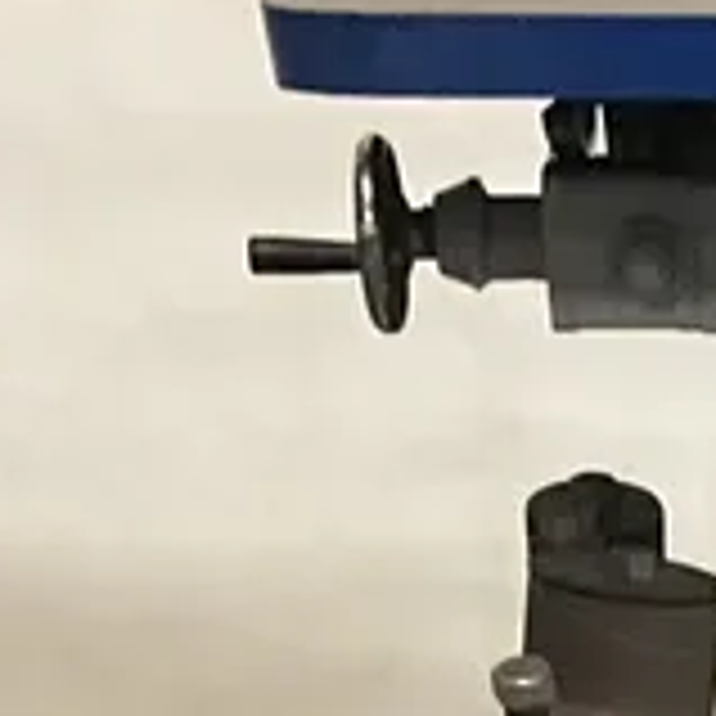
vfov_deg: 13.6
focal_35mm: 121
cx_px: 1121
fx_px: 2832
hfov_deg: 13.5
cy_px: 1065
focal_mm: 3
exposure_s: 1/49
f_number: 1.8
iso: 320
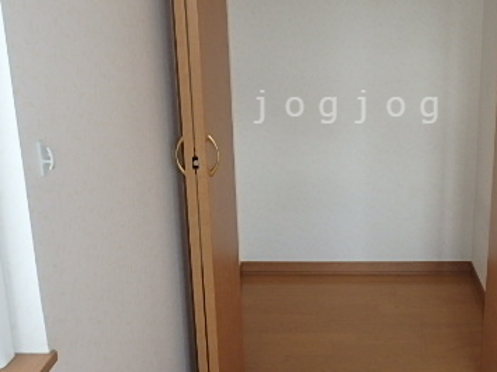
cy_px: 107
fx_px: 545
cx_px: 350
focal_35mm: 38
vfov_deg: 37.0
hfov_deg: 47.8
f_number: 3.5
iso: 200
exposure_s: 1/60
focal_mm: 3.7
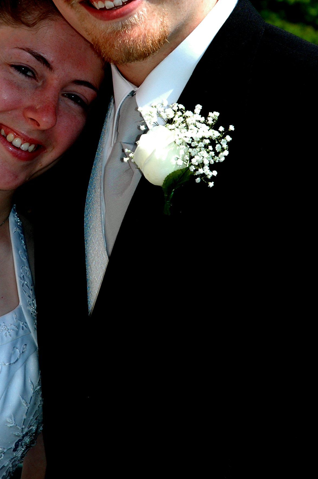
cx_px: 53
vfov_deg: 11.4
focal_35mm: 180
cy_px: 180
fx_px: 2389
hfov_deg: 7.6
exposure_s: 1/500
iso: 320
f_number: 7.1
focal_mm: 70
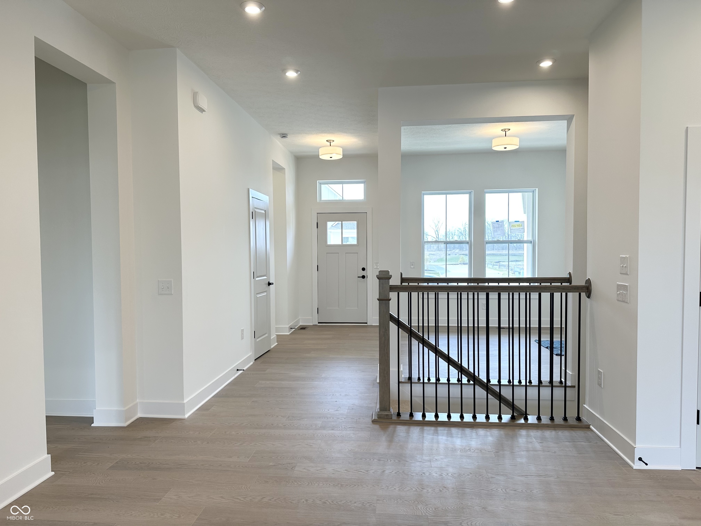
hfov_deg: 71.6
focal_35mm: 24
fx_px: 486
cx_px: 350
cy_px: 263
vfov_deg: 56.8
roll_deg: +0.2
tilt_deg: -3.2
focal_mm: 6.86
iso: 80
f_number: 1.78
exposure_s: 1/190
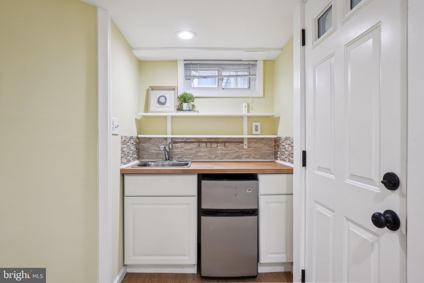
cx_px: 212
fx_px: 230
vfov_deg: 63.2
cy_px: 142
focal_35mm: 20
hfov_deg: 85.4
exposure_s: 1/5
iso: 100
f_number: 7.1
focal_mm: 13
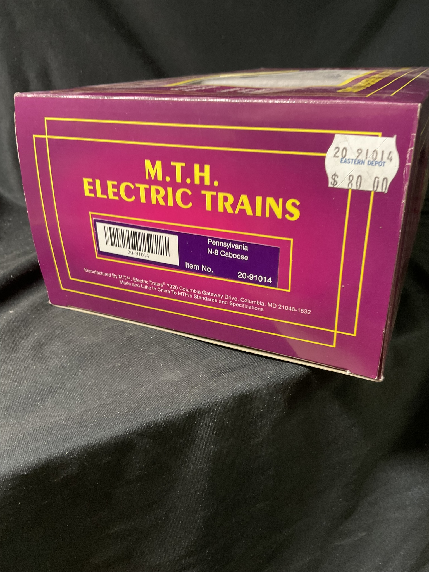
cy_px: 286
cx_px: 214
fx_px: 479
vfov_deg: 61.7
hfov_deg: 48.2
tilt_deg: -26.2
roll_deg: +0.2
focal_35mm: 29
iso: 200
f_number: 1.8
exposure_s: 1/40
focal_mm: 3
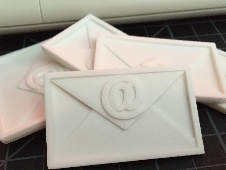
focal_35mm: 39
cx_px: 123
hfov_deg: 47.8
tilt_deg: -49.5
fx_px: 255
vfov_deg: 36.4
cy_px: 114
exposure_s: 1/30
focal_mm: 4.15
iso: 250
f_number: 2.2
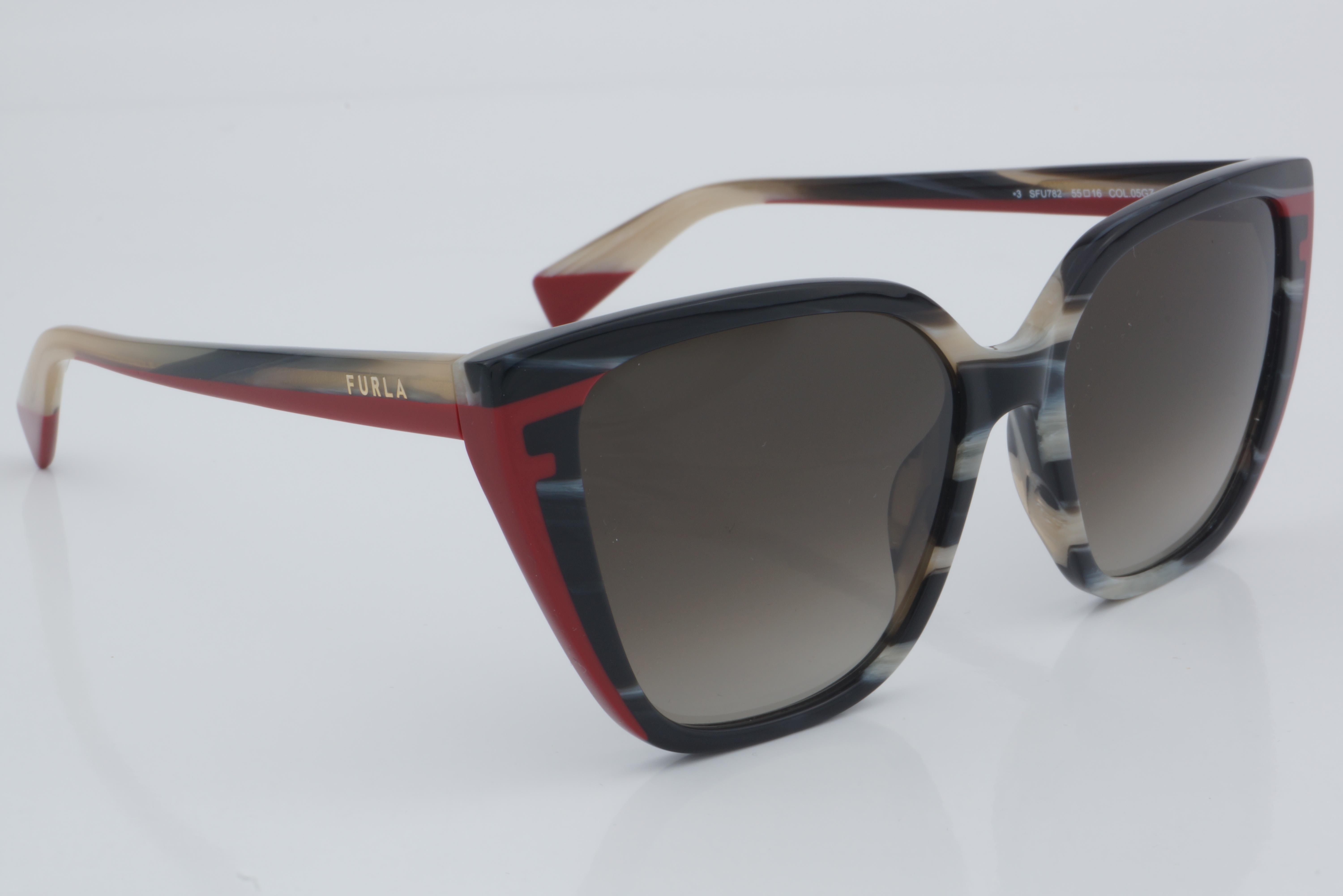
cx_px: 672
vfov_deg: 16.6
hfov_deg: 24.6
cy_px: 448
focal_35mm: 82
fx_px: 3077
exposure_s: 1/4
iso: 100
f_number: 32
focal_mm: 55
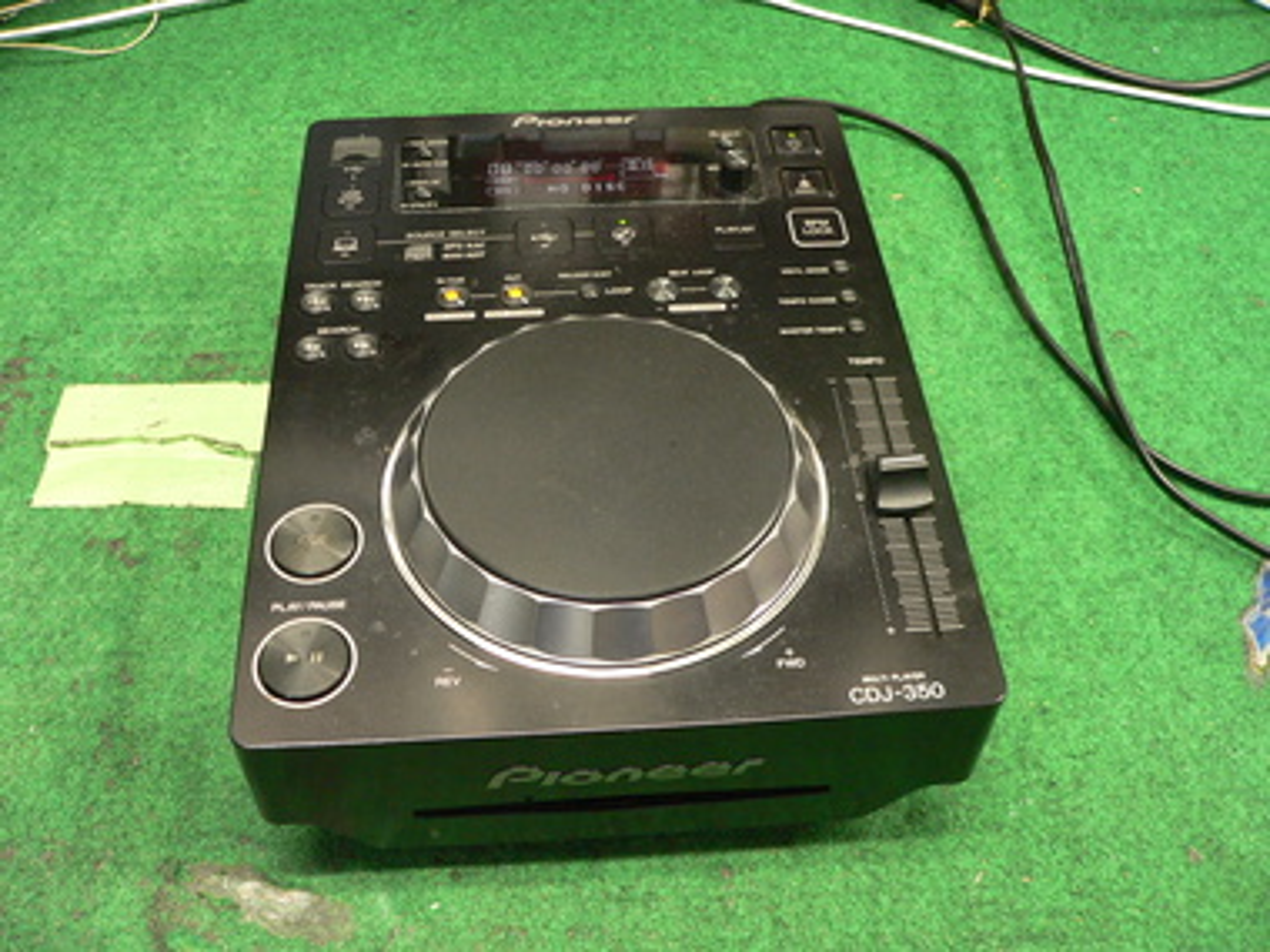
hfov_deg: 51.4
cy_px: 476
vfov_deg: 39.7
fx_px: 1321
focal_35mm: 36
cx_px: 635
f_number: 2.8
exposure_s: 1/8
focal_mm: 6
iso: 200
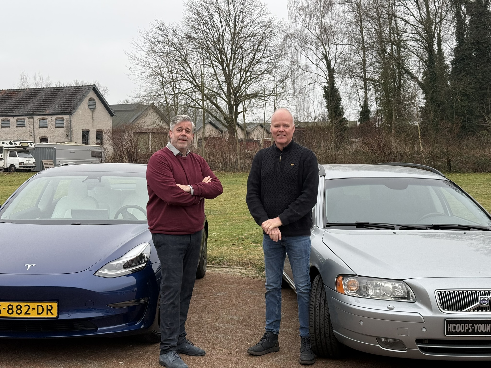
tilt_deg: -3.8
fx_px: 681
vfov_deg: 30.3
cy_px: 184
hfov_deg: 39.7
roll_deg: +0.5
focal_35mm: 48
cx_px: 246
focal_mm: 6.76
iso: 64
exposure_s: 1/420
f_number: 1.78
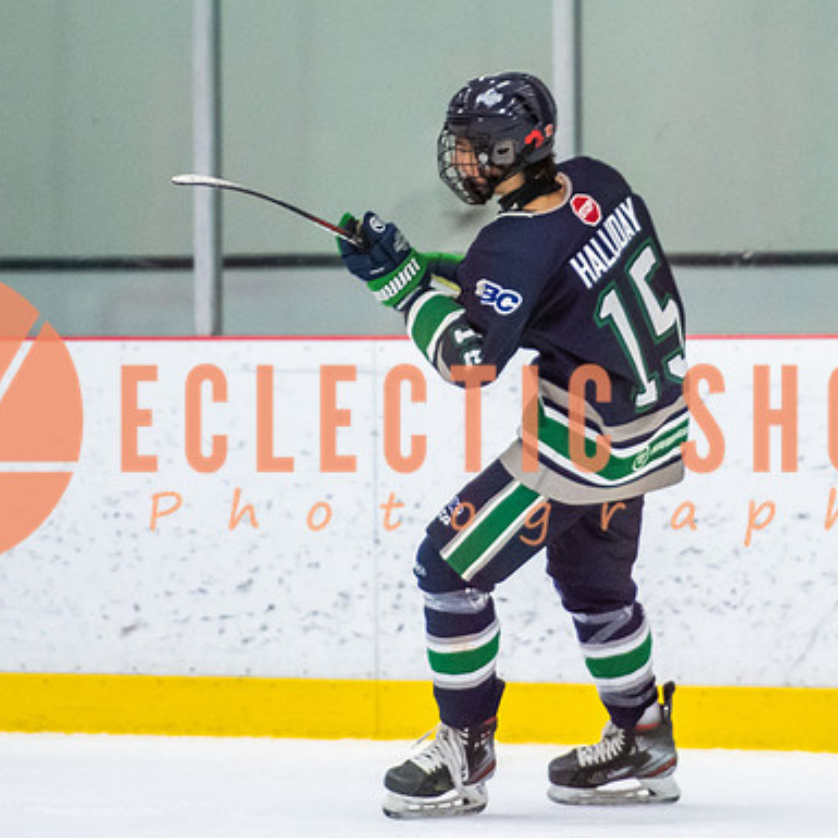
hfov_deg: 3.3
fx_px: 14352
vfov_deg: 3.3
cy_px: 283
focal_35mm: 524
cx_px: 570
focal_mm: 200
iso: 1800
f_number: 2.8
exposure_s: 1/640
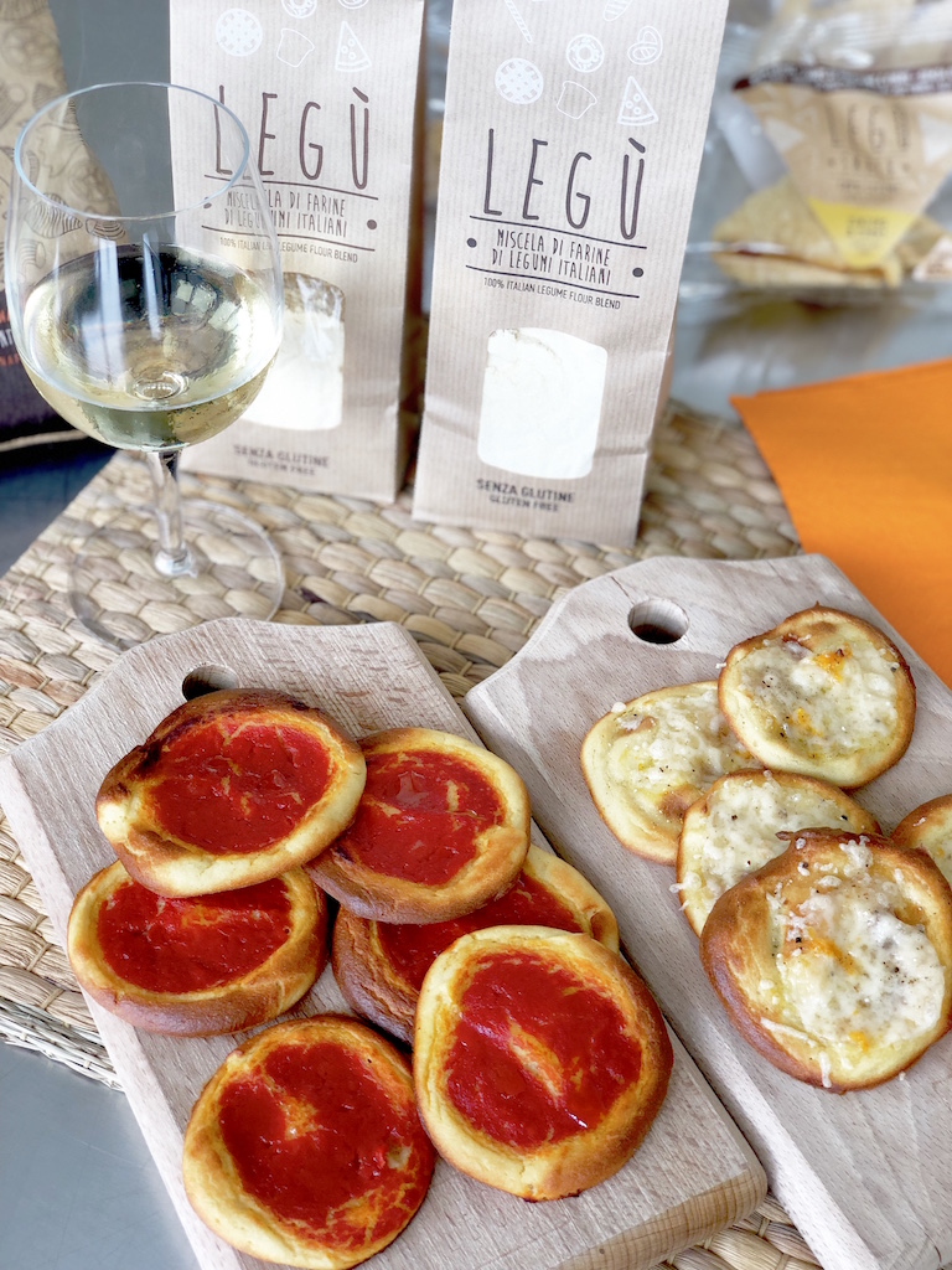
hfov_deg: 28.0
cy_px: 635
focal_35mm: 52
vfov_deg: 36.8
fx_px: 1907
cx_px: 476
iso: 25
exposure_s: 1/50
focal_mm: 6
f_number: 2.4
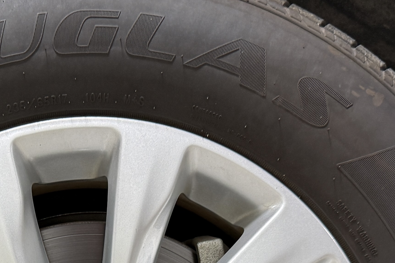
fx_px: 911
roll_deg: +0.5
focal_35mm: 83
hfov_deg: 24.1
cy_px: 392
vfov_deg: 15.2
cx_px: 82
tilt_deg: -2.7
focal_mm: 6.76
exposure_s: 1/60
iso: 125
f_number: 1.78
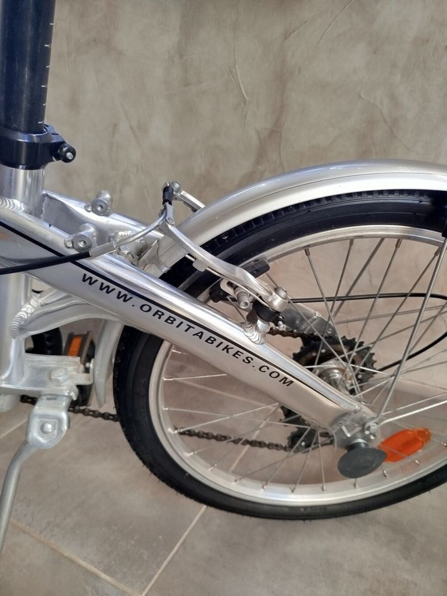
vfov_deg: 71.6
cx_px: 224
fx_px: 413
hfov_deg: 56.8
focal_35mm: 24
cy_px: 298
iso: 160
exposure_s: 1/33
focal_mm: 5.31
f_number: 1.7
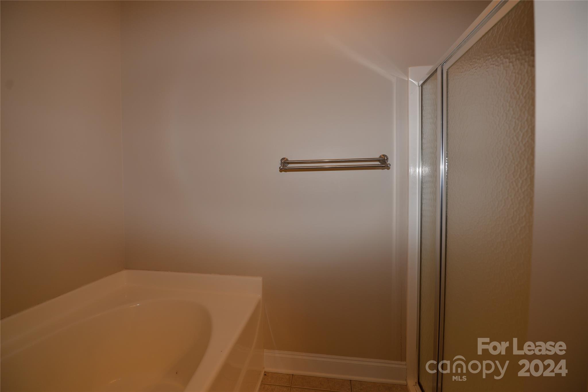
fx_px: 229
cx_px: 294
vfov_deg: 81.2
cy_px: 196
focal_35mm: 14
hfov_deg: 104.3
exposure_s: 1/60
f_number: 4
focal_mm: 14
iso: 280
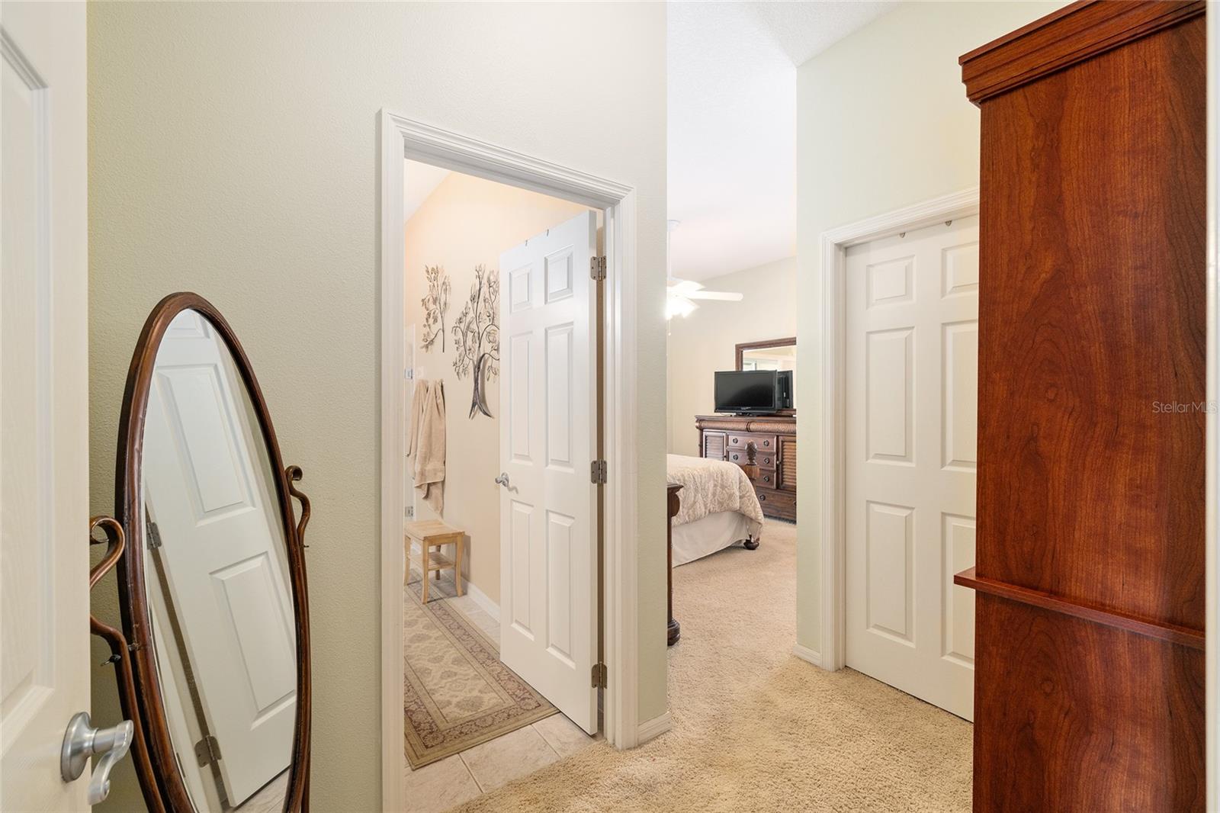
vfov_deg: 77.3
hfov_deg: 100.4
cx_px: 610
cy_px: 406
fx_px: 508
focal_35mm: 15
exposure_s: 1/5
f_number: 8
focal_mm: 15
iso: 500
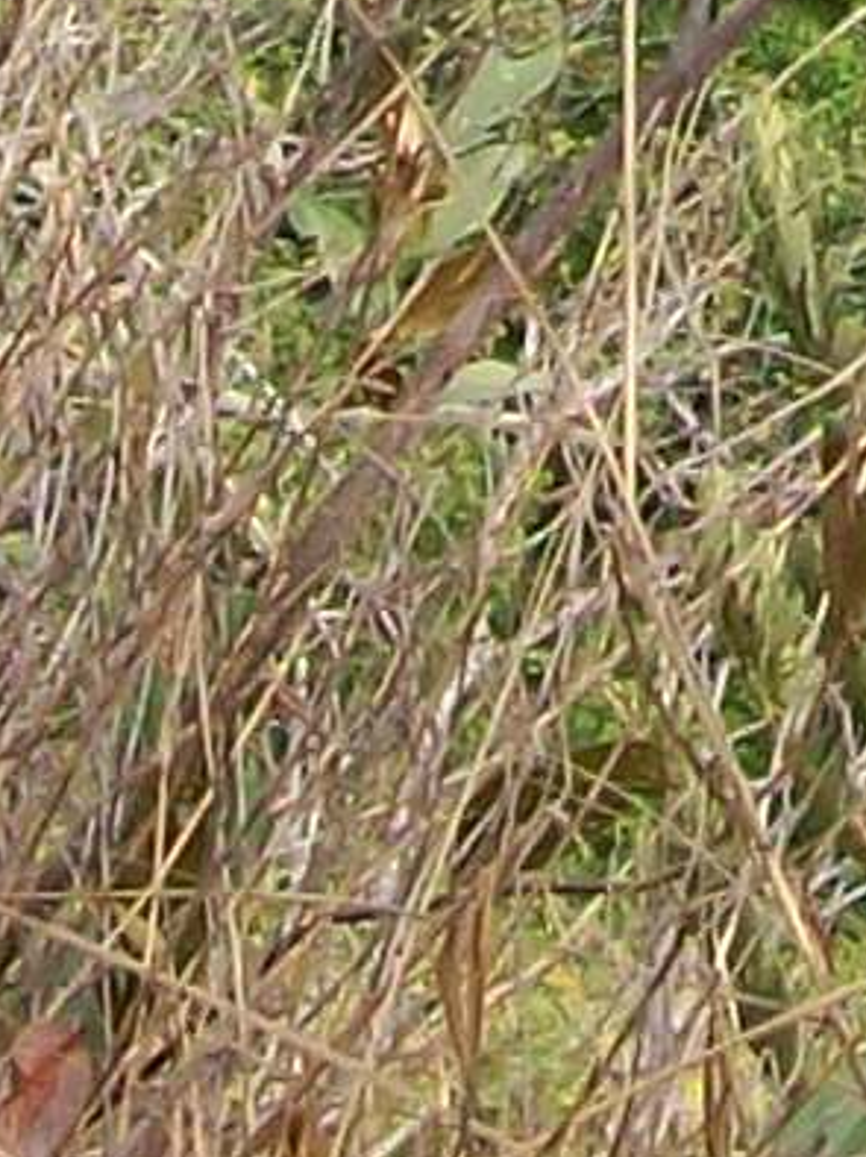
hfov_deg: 5.2
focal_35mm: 279
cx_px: 1547
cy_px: -2373
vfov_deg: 6.5
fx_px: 9317
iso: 80
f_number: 4.8
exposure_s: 1/251
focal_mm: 6
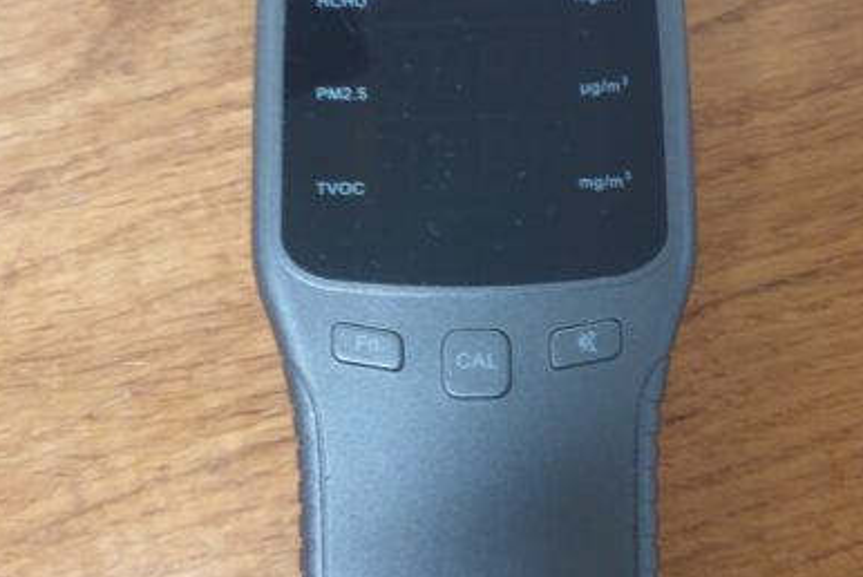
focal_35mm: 28
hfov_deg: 65.4
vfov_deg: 46.5
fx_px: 672
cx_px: 436
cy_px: 277
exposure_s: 1/20
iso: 320
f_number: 1.5
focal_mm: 4.3
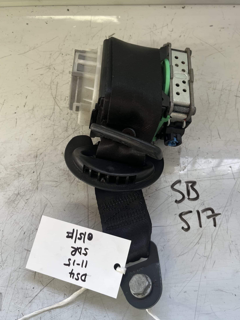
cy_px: 159
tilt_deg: -66.7
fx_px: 277
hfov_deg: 46.7
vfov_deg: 60.0
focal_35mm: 30
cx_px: 132
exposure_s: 1/121
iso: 80
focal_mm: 5.1
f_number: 1.6
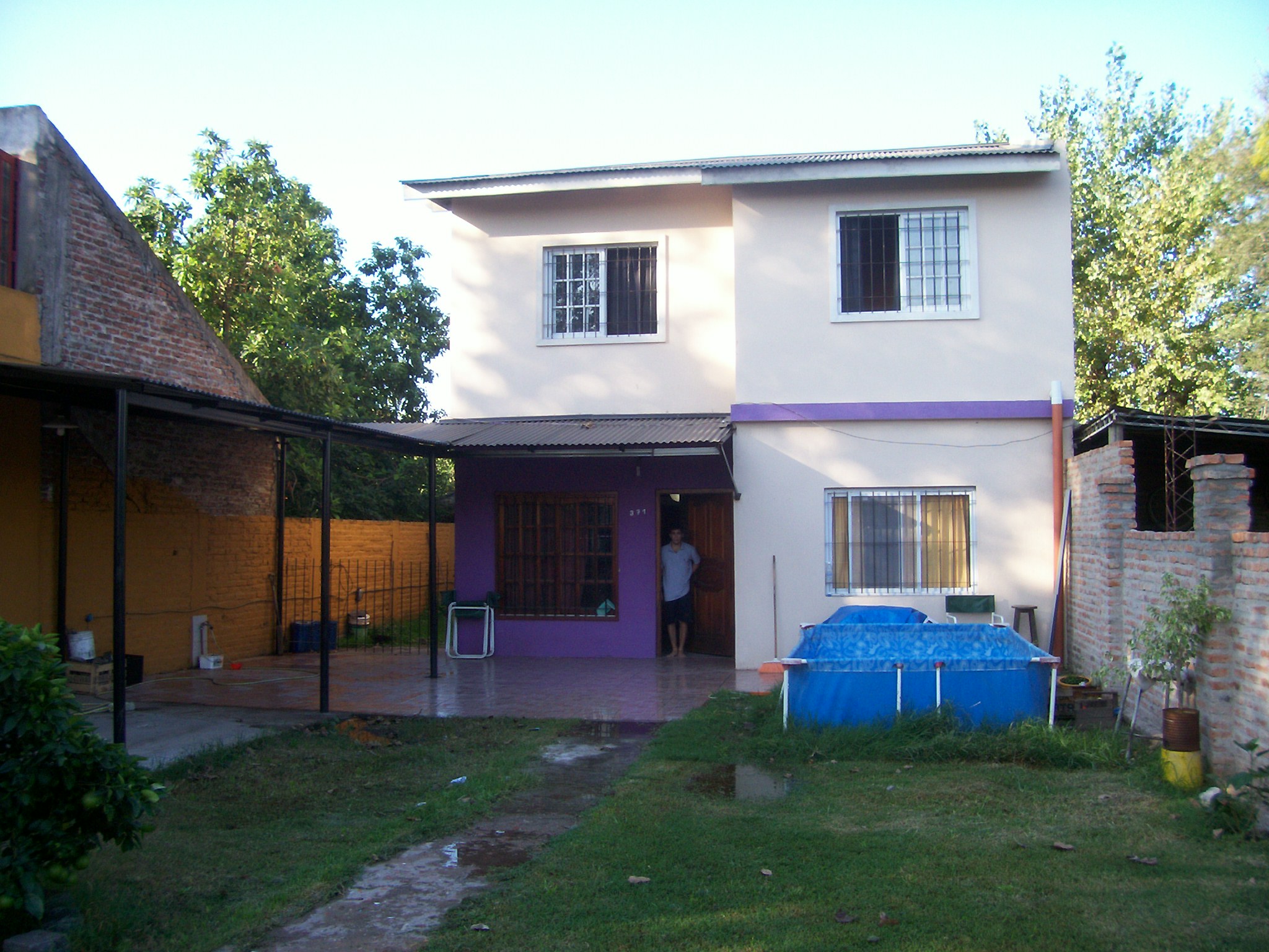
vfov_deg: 41.8
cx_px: 634
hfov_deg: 54.0
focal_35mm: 34
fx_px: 1246
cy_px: 476
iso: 80
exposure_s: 1/237
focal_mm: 5.6
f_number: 2.7
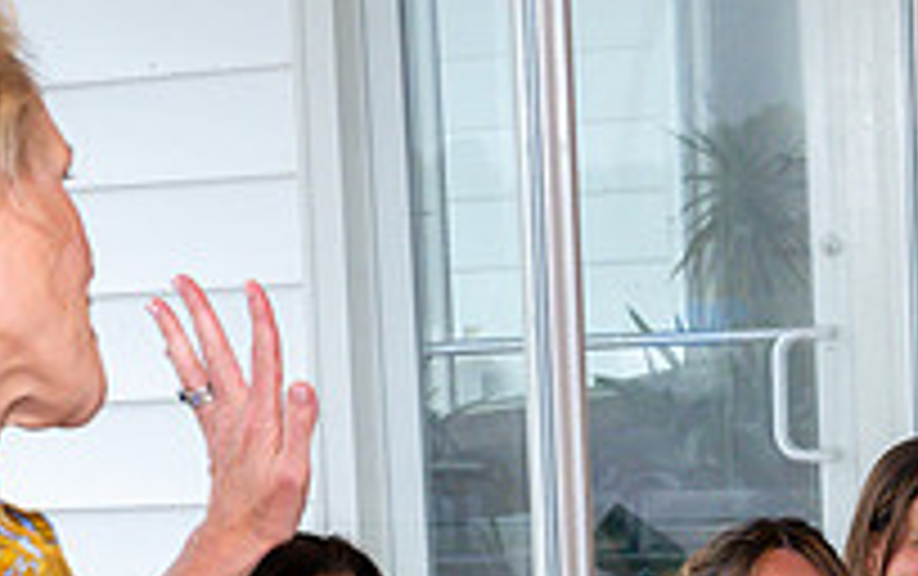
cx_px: 404
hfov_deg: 12.9
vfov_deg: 8.0
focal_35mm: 162
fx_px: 4057
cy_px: 731
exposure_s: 1/250
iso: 640
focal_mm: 47
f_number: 7.1
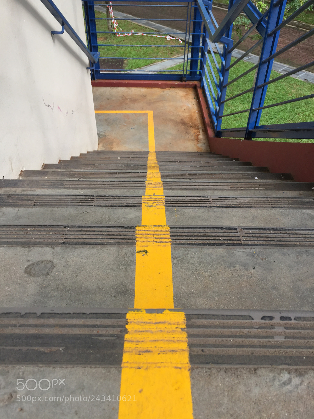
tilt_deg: -43.4
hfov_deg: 48.2
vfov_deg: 61.7
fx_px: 351
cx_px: 157
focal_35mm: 29
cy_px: 210
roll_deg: -0.2
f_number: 2.2
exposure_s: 1/350
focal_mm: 4.15
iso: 32
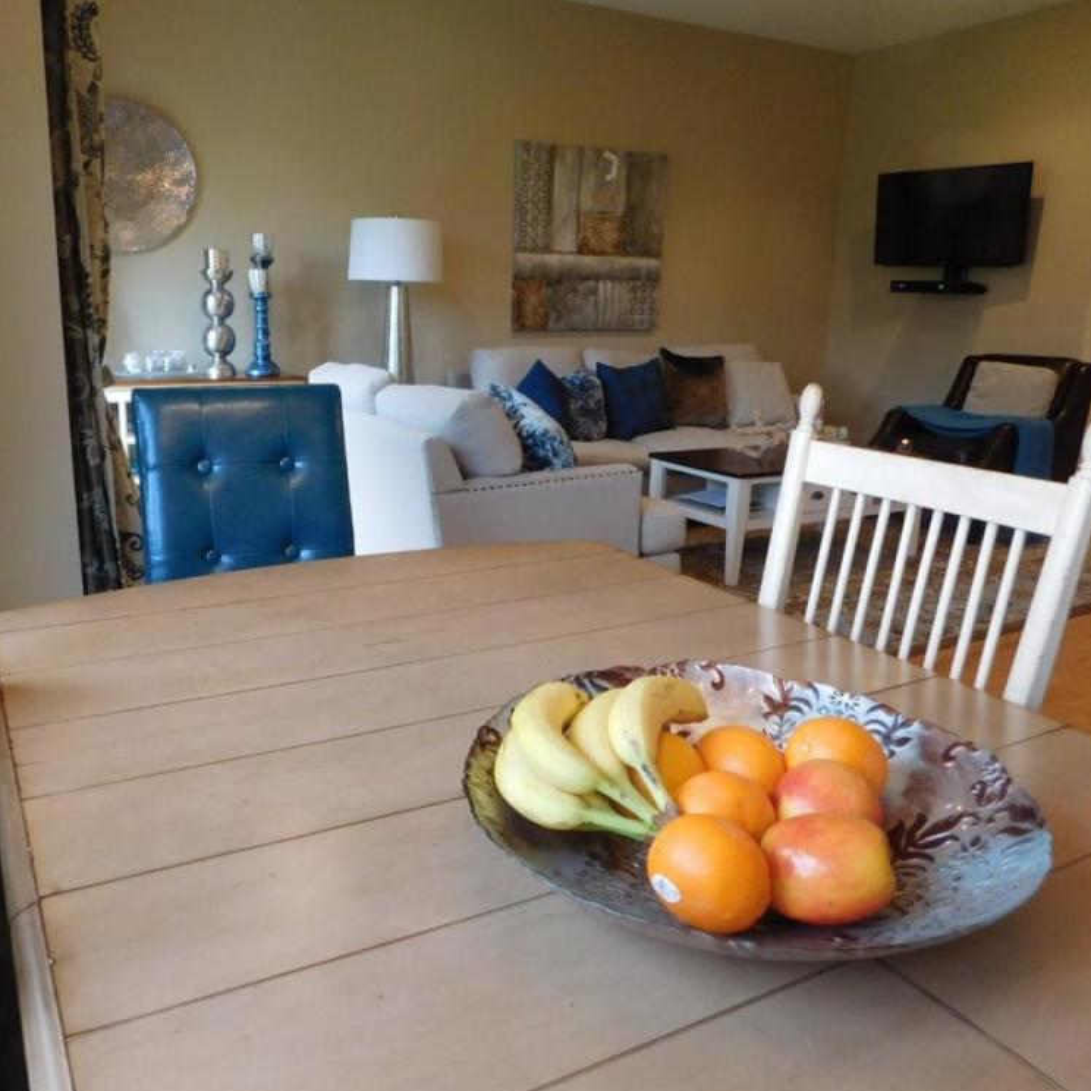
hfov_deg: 56.9
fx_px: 998
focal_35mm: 28
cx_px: 445
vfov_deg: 57.3
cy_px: 538
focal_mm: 4
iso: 200
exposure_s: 1/30
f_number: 3
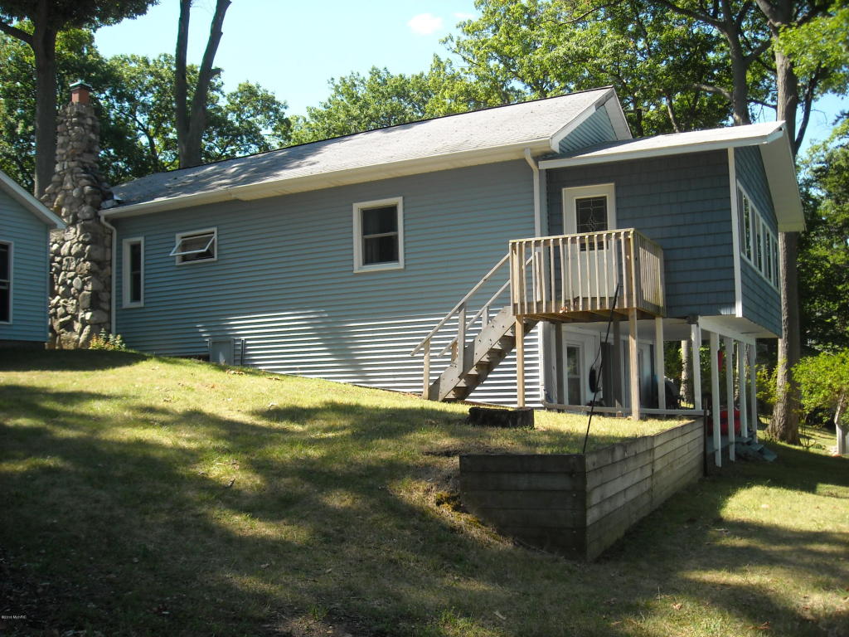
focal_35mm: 35
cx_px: 424
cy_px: 318
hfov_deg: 52.6
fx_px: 858
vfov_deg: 40.7
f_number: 2.8
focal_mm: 5.7
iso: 64
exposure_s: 1/323
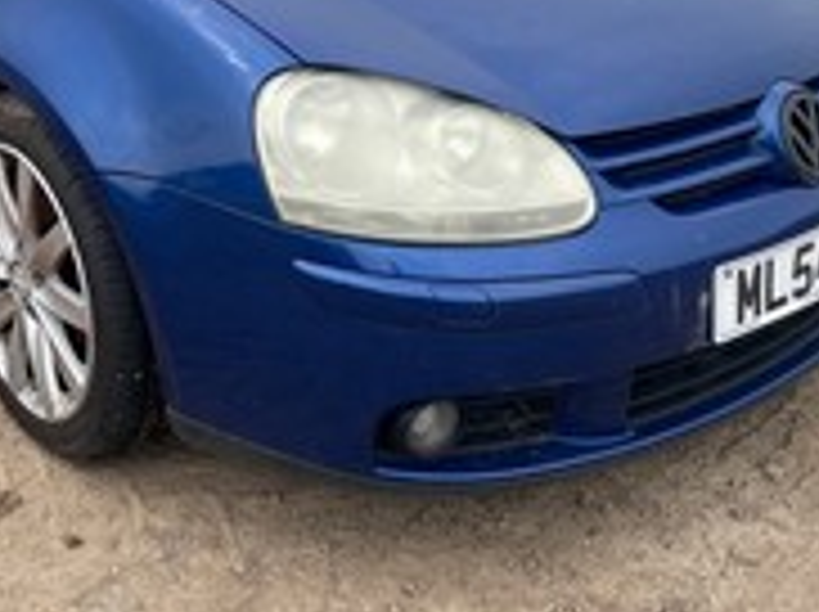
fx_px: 1181
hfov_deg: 37.6
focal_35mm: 50
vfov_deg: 28.2
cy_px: 90
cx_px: 248
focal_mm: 4.2
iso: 32
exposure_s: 1/1667
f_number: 1.6
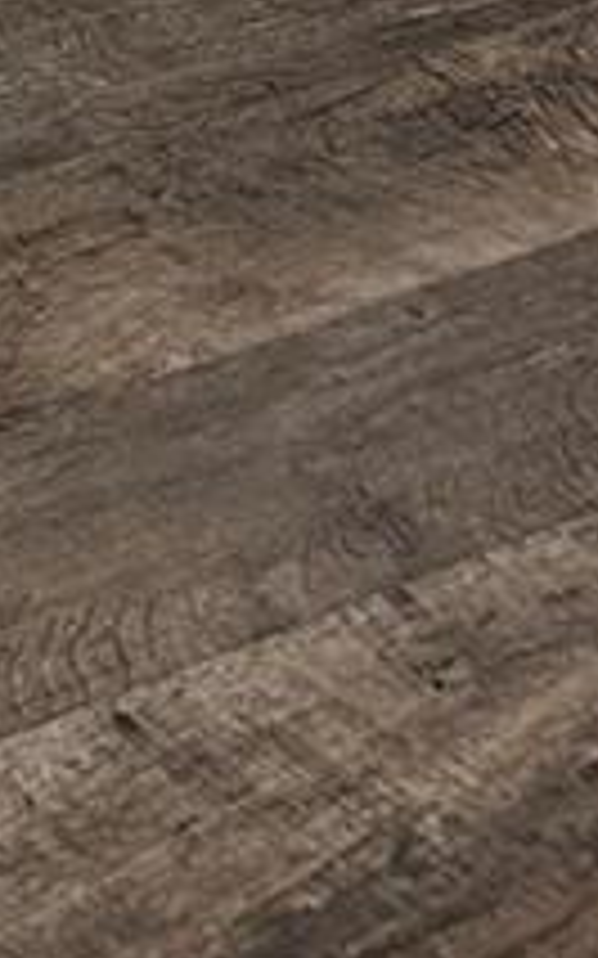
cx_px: -1120
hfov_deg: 8.0
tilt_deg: -9.9
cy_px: -1642
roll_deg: -1.6
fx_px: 3731
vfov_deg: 11.1
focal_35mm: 143
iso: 200
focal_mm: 6.86
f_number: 1.78
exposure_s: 1/60
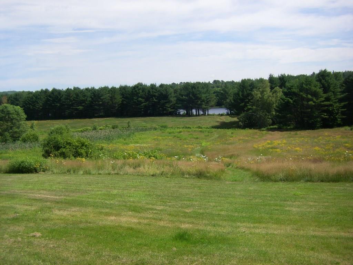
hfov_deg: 49.0
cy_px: 132
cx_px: 176
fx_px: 388
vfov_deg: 37.7
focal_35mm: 38
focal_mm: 6.3
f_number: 7
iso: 64
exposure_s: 1/160
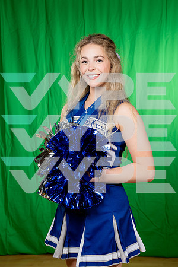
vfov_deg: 30.1
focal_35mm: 67
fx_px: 497
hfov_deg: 20.3
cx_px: 89
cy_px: 134
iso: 160
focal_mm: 67
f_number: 5
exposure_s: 1/250
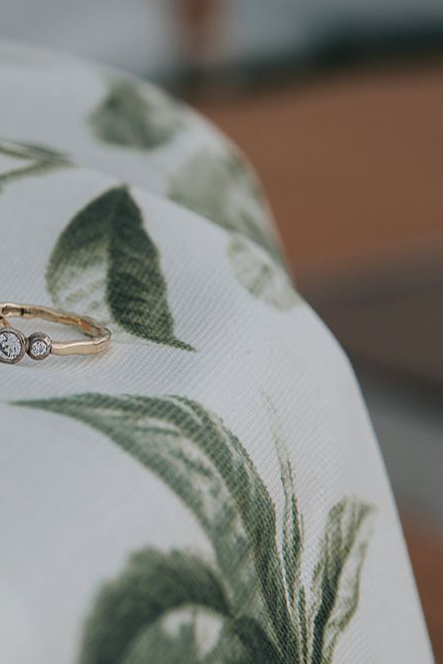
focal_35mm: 124
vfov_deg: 16.5
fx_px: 2287
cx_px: 17
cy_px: 332
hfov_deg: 11.0
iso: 250
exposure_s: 1/800
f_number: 7.1
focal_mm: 55
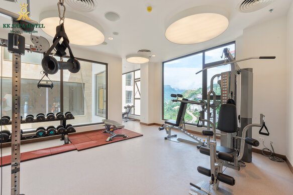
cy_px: 98
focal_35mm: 16
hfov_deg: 96.7
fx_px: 130
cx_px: 146
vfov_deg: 73.8
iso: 100
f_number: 10
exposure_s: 1/20
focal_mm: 16
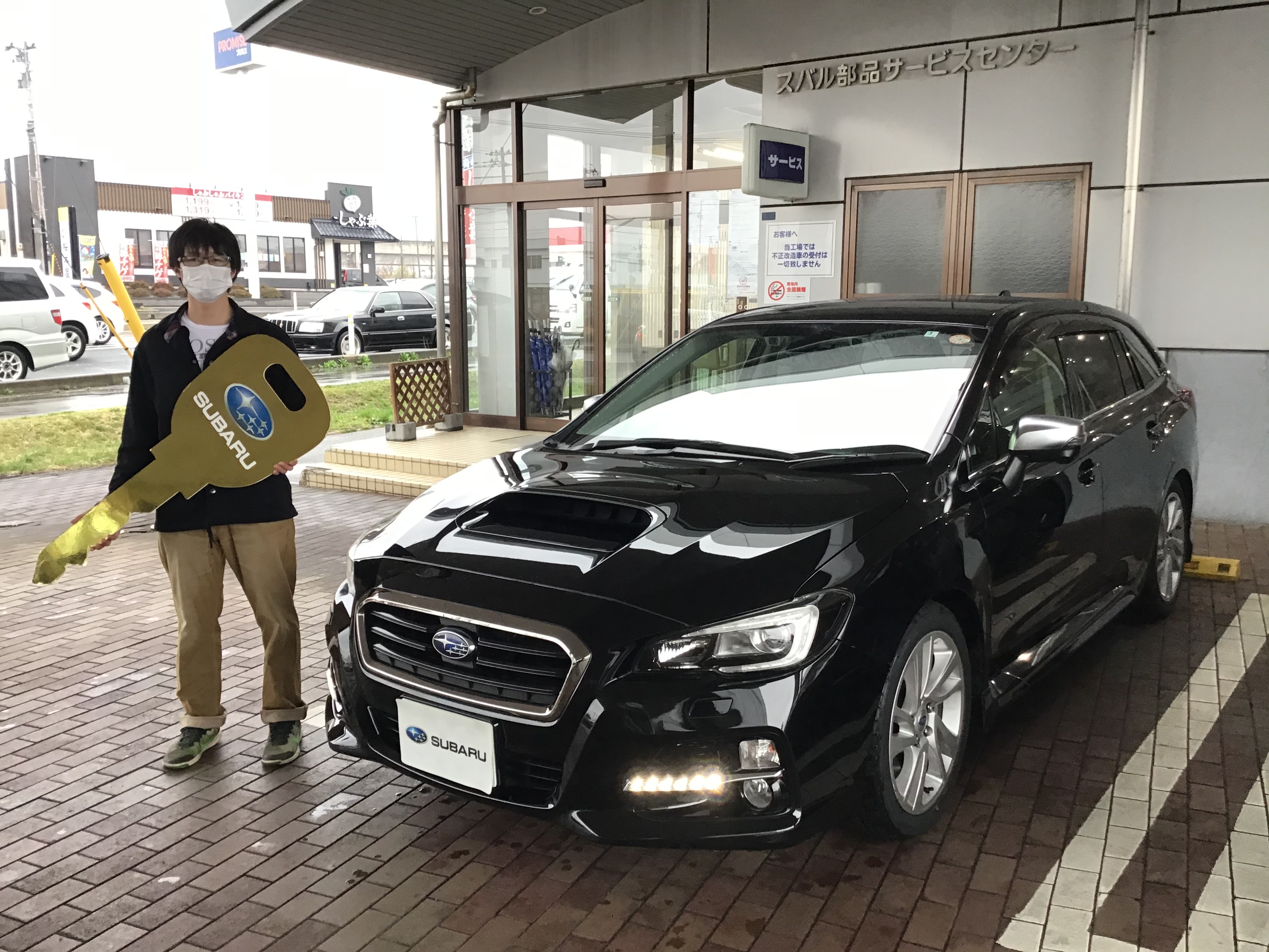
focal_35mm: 31
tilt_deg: -9.5
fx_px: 1136
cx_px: 634
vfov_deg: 45.4
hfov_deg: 58.4
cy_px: 476
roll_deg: -0.6
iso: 32
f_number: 2.4
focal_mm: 3.3
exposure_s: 1/30
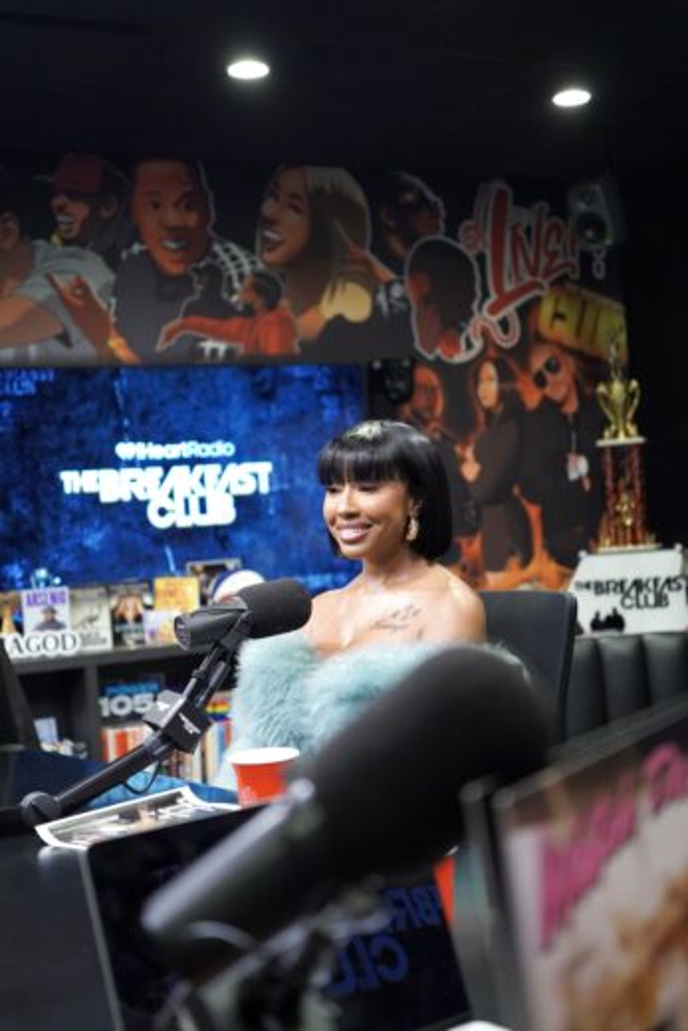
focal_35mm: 50
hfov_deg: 27.0
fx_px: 1432
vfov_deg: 39.6
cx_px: 344
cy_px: 516
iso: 3200
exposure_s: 1/200
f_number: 2.8
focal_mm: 50
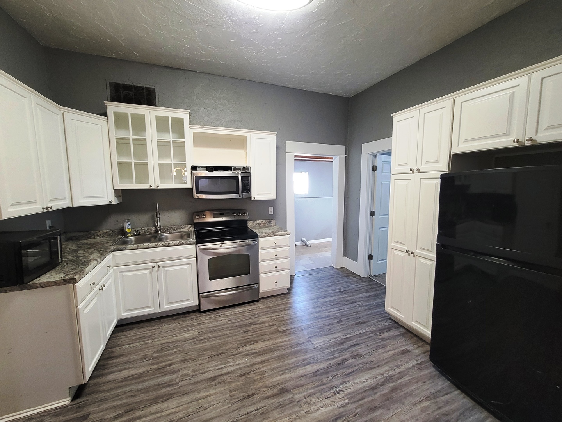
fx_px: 211
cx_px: 281
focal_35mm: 13
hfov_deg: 106.2
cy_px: 211
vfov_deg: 89.9
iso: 400
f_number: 2.2
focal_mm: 2.2
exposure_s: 1/60
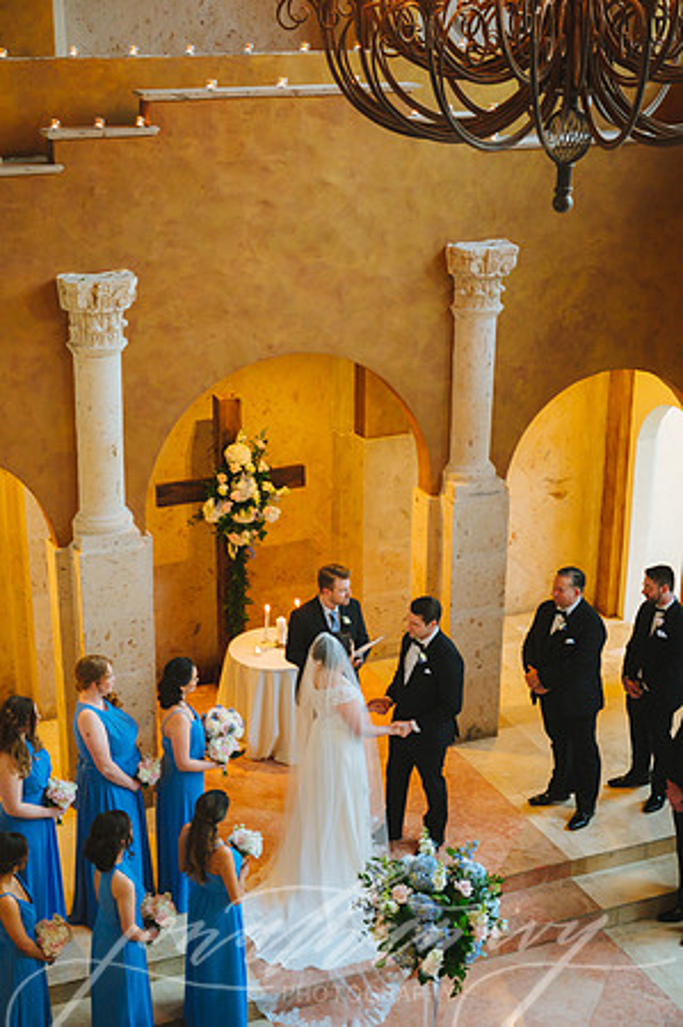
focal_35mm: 55
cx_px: 342
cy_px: 514
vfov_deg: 36.3
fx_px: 1569
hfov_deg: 24.6
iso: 4000
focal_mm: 55
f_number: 2.8
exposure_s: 1/125
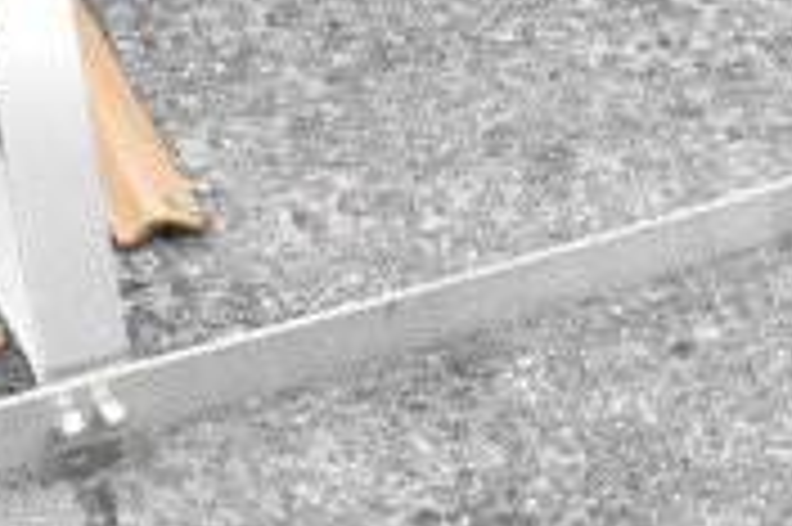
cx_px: 734
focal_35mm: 104
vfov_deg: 12.9
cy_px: -61
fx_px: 2286
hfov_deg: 19.3
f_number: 13
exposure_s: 1/640
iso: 6400
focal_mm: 20
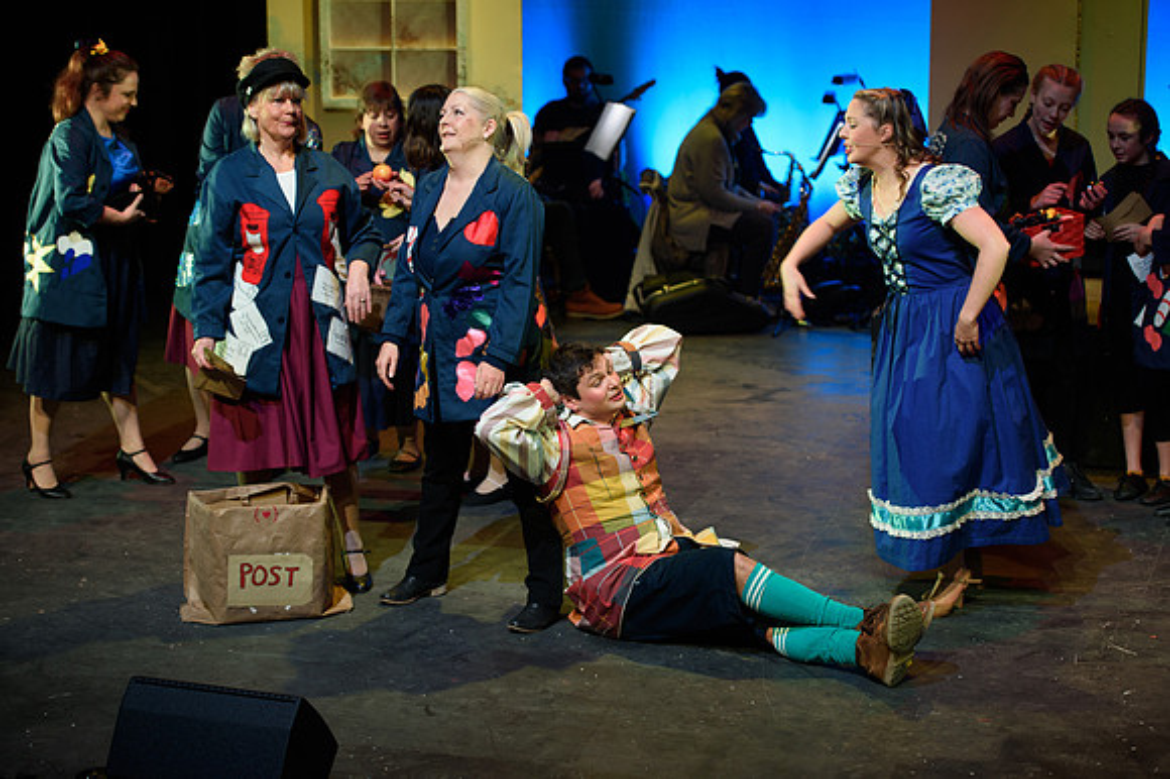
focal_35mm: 70
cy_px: 390
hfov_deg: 28.9
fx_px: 2274
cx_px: 585
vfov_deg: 19.4
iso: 800
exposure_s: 1/100
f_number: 2.8
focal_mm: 70
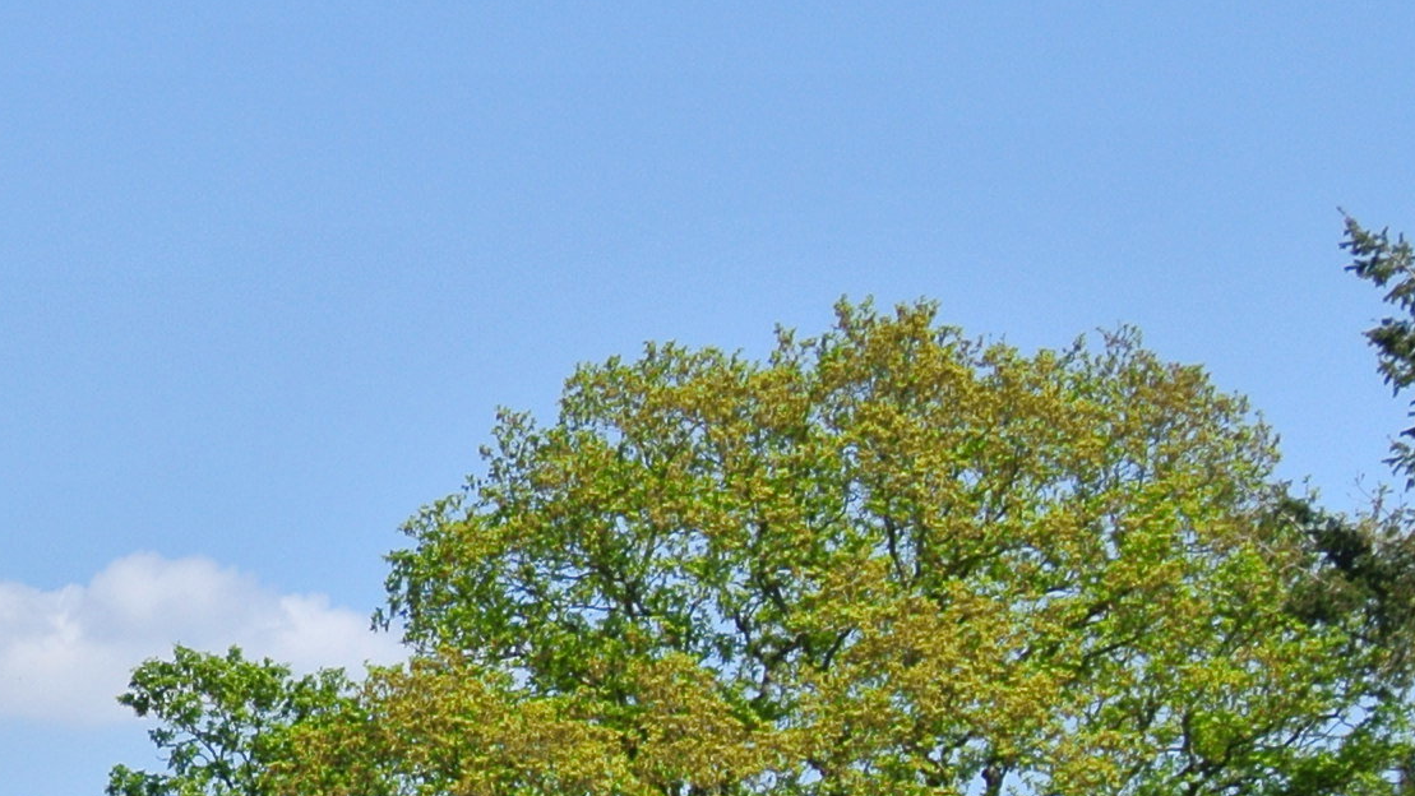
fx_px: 9343
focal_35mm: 249
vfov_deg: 4.8
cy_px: 1149
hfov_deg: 8.6
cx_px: -256
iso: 100
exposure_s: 1/500
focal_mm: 25.2
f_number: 5.3
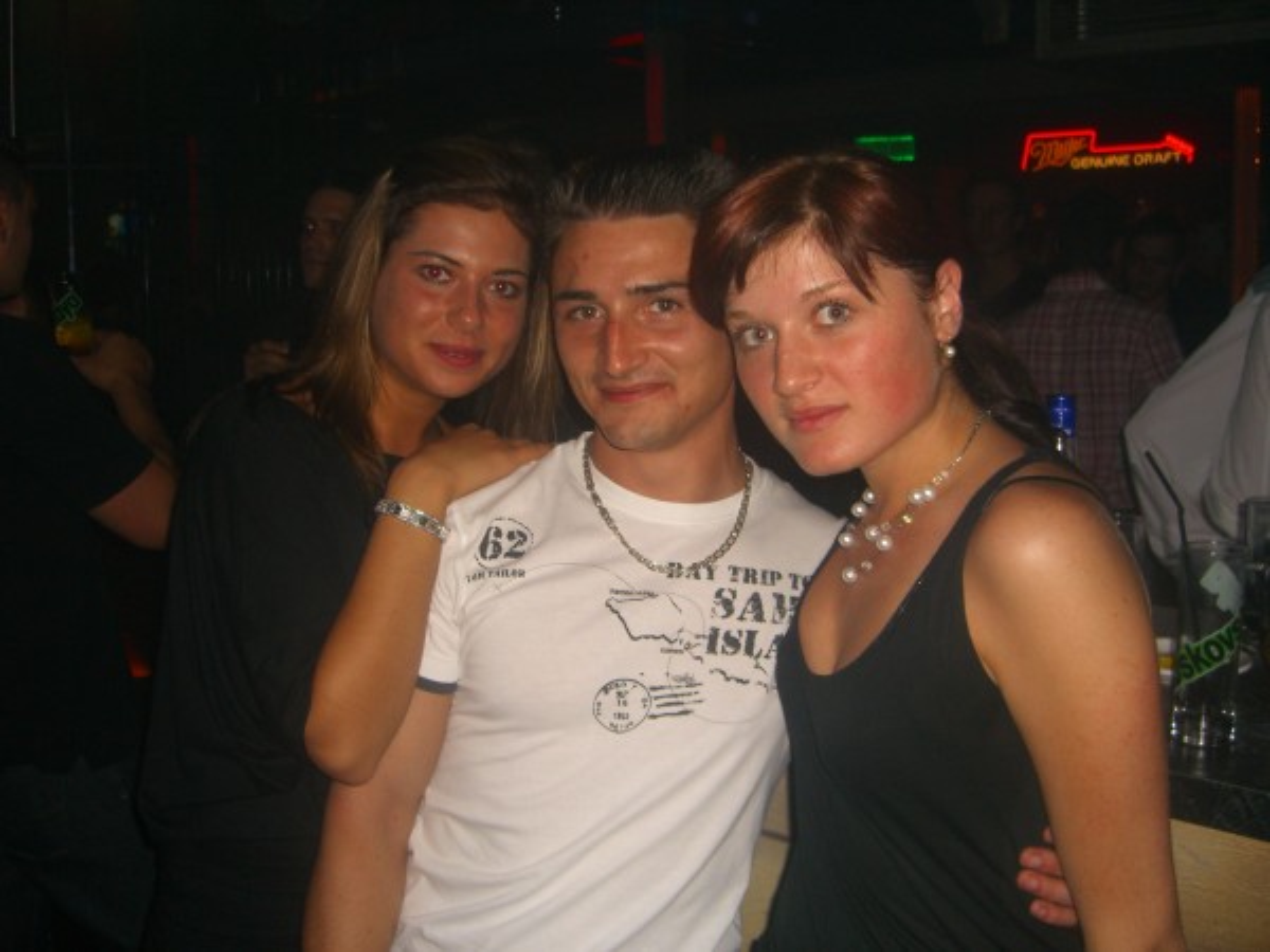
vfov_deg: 37.7
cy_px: 476
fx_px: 1394
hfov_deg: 49.0
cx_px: 635
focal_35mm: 38
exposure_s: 1/60
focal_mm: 7.9
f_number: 2.8
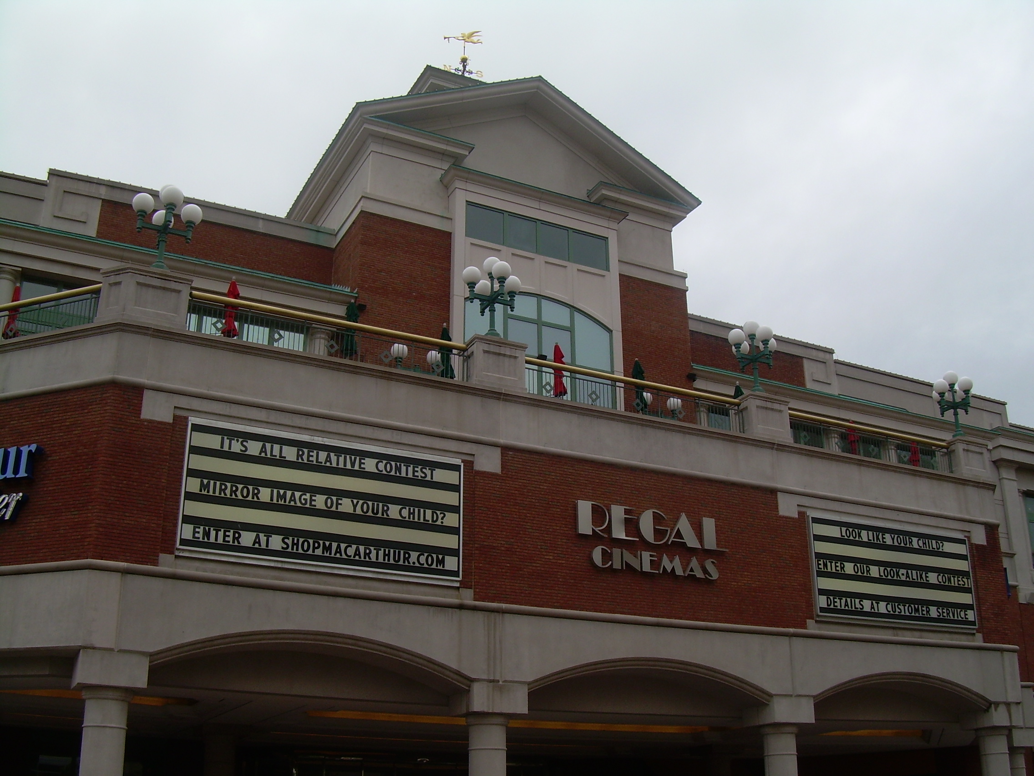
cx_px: 517
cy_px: 388
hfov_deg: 49.0
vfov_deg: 37.7
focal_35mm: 38
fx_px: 1135
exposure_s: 1/546
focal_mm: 6.3
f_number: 4.6
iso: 50
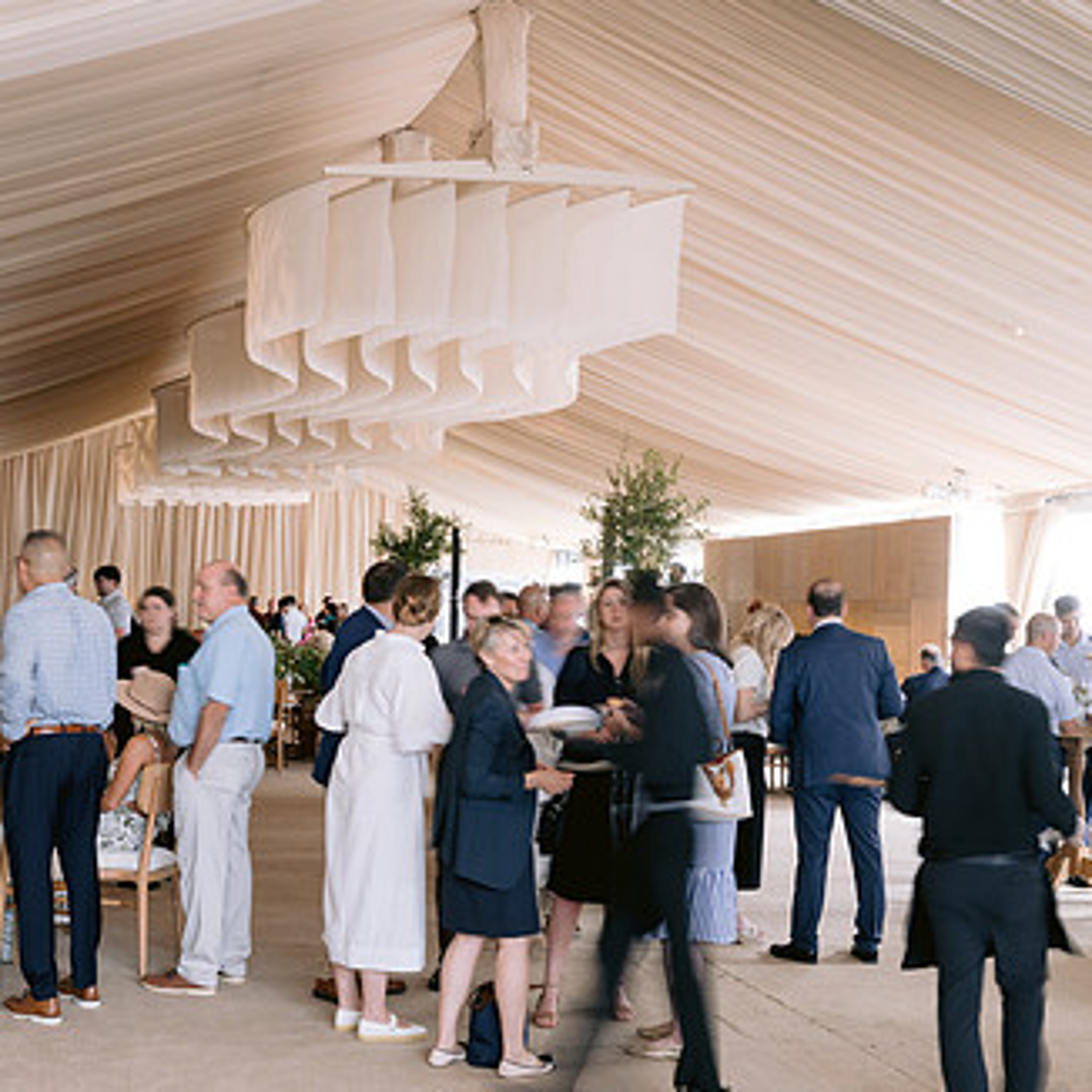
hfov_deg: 32.0
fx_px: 1892
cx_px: 382
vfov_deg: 32.2
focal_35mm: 53
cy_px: 615
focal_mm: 35
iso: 320
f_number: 11
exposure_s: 1/5
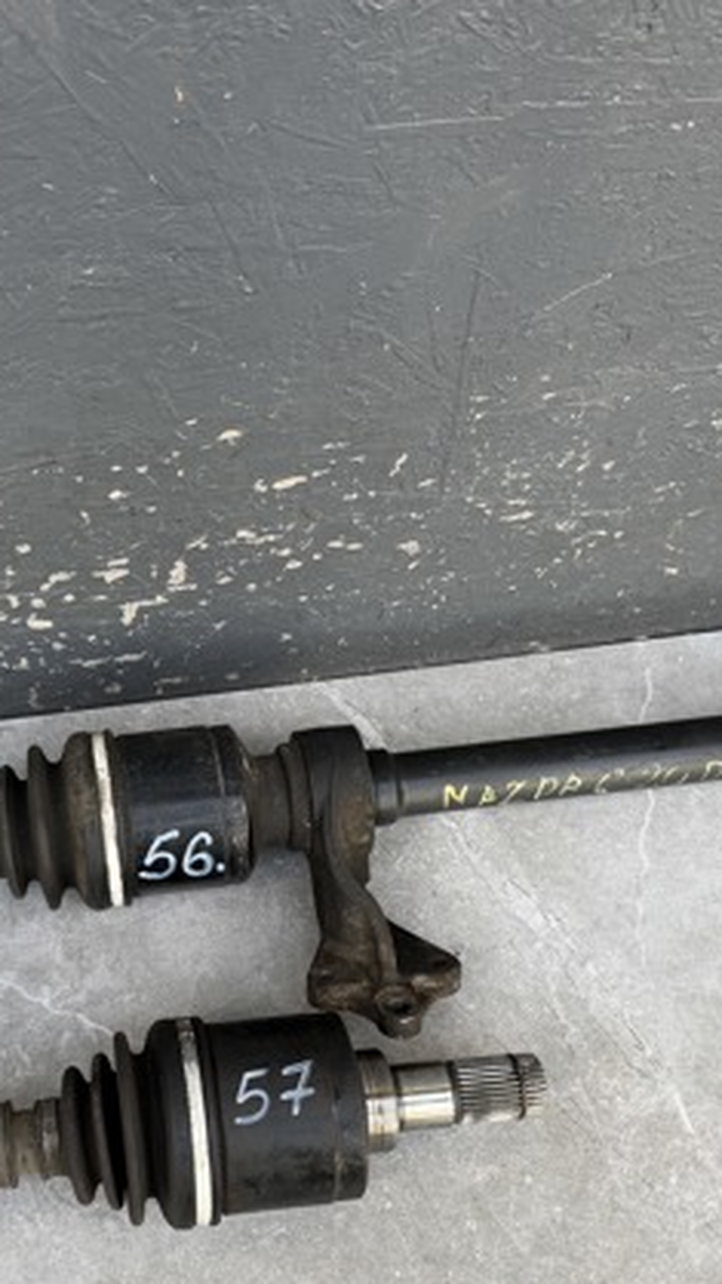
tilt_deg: -61.4
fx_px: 1362
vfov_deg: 50.3
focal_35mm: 40
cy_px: 731
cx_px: 175
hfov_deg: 29.2
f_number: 1.78
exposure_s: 1/217
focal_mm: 6.76
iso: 64
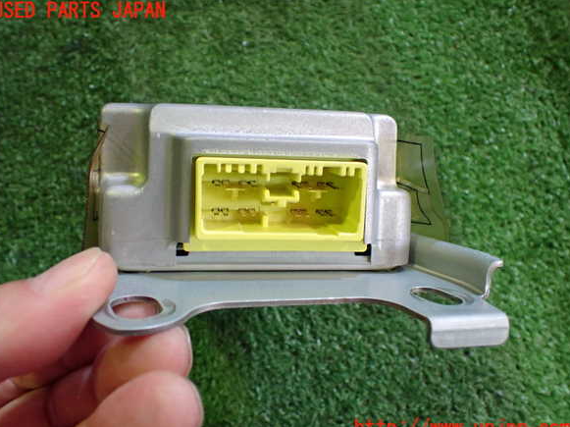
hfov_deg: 58.4
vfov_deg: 45.4
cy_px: 220
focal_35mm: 31
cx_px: 282
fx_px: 510
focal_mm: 5.4
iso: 640
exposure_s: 1/125
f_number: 2.3
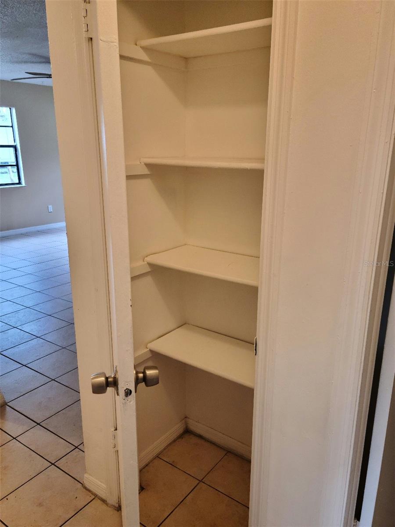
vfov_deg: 63.4
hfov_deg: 49.7
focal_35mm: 28
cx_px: 198
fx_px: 426
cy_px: 264
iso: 200
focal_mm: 5.9
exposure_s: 1/60.2
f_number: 2
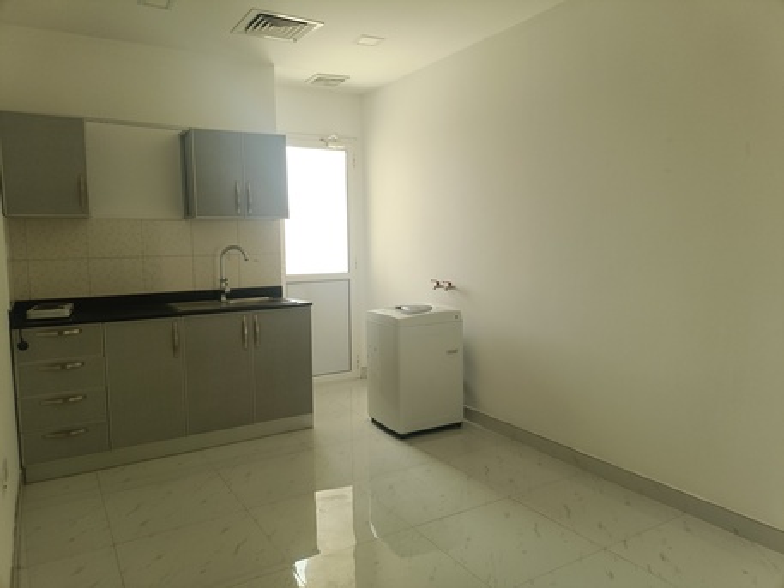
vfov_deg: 54.9
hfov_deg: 69.4
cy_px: 294
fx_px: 566
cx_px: 392
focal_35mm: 25
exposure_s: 1/50
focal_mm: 4.7
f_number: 1.7
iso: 359
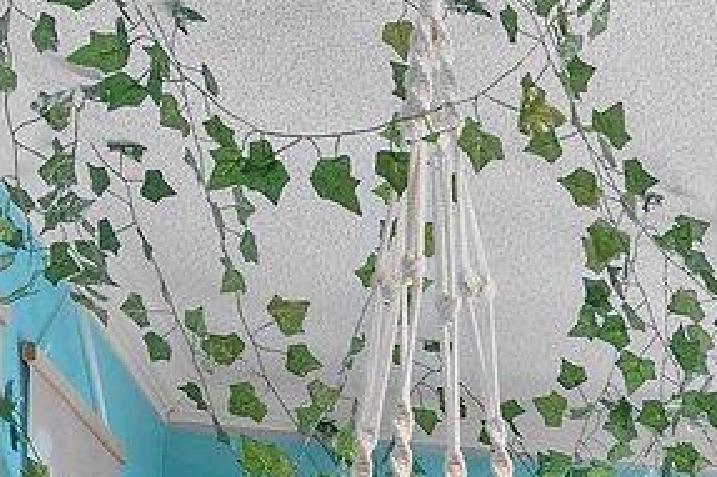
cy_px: 1160
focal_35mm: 106
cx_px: 1432
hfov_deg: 15.4
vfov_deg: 10.8
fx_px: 2118
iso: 800
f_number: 8
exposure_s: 1/5
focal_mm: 14.9
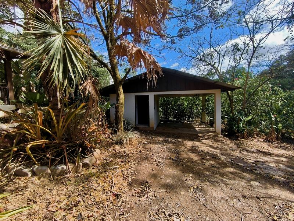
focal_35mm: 16
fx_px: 136
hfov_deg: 94.5
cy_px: 110
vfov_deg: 78.1
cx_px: 147
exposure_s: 1/1270
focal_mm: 1.65
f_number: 2.2
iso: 50
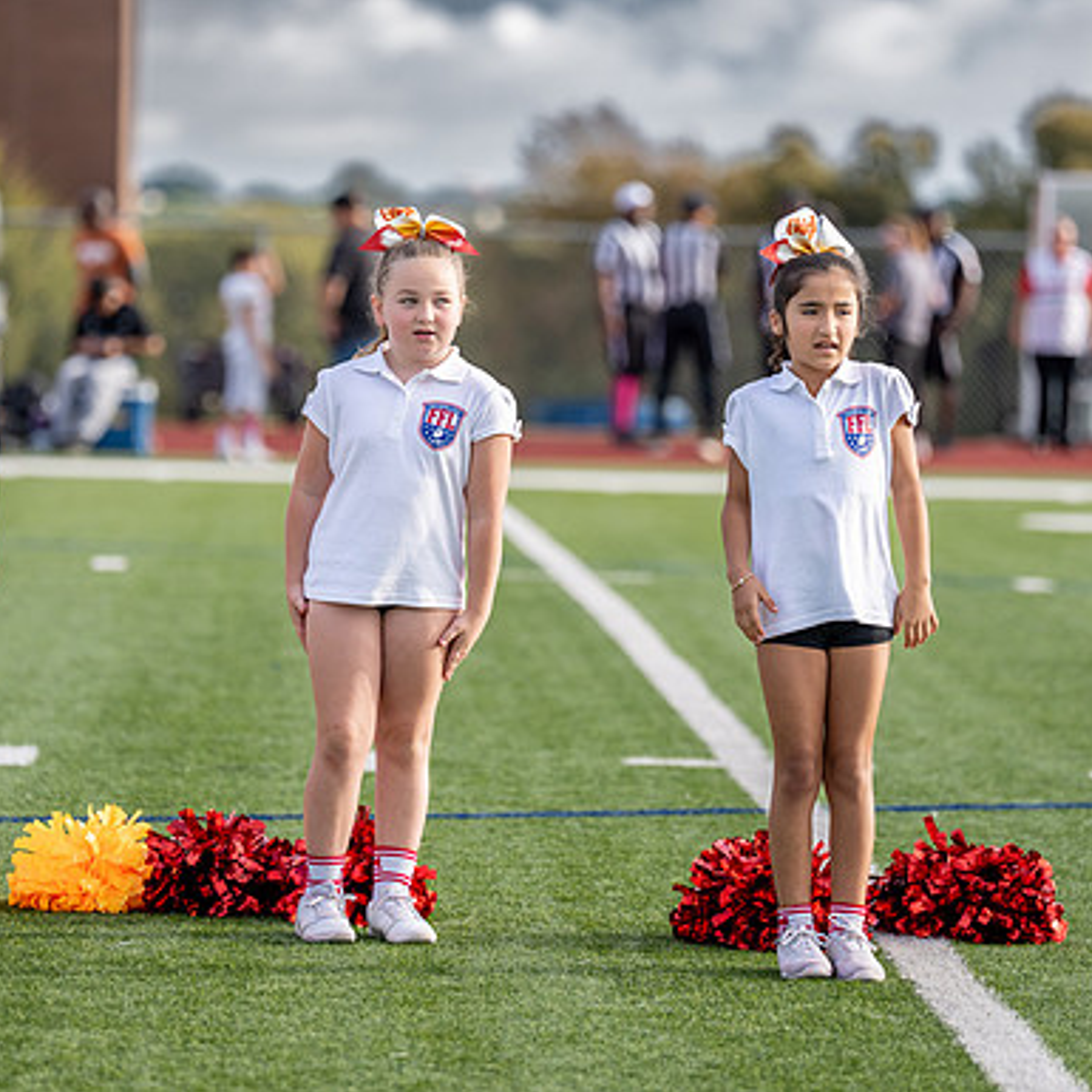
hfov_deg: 7.4
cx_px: 457
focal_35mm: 236
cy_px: 488
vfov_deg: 7.4
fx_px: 8423
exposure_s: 1/2500
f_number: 2.8
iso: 250
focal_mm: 160
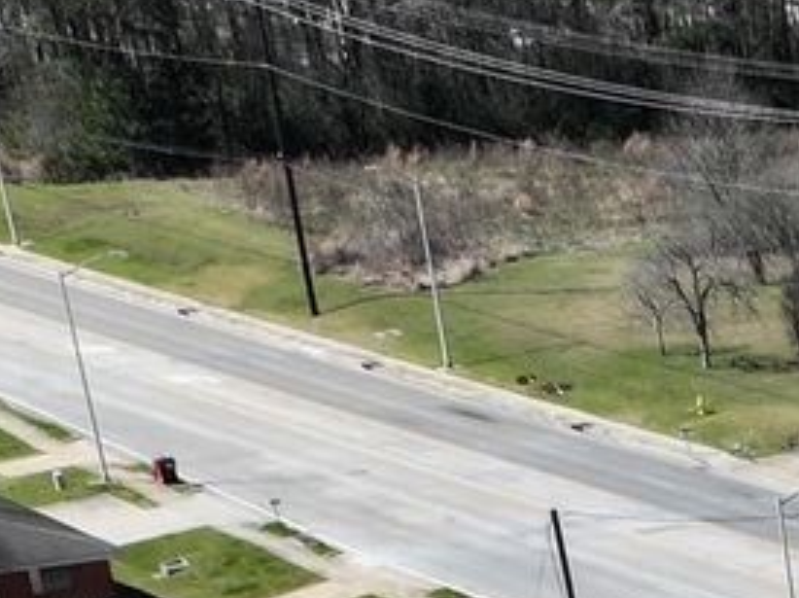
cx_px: 1925
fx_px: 4036
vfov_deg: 7.0
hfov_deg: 9.9
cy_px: 2144
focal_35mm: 175
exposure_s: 1/2500
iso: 140
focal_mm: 12.29
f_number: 2.8
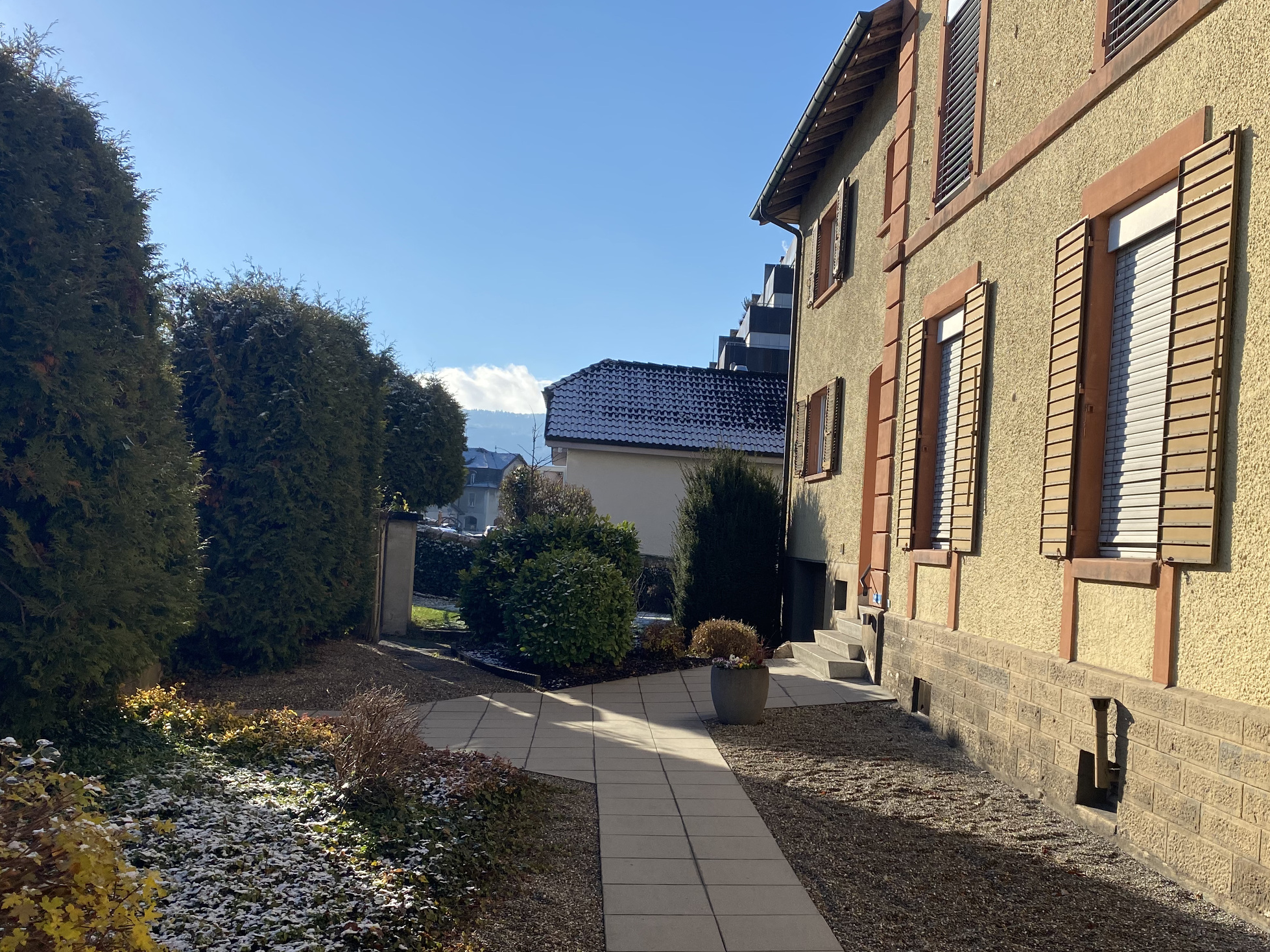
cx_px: 780
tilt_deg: +2.1
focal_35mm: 34
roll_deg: -2.9
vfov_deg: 41.7
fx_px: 1247
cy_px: 530
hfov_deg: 53.5
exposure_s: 1/3125
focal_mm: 4.25
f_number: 1.8
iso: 32
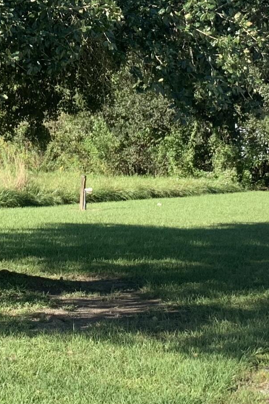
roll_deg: -0.6
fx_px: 997
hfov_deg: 15.0
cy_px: -16
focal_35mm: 89
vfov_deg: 21.9
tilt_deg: +10.4
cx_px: -29
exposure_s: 1/620
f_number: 1.8
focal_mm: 4.25
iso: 25
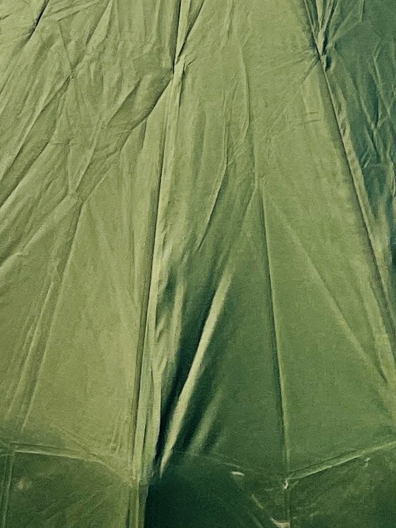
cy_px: -529
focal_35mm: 136
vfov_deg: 12.7
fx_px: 2075
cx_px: 354
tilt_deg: -9.6
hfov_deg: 10.8
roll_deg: -1.8
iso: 50
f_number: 1.6
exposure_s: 1/1225
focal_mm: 5.1
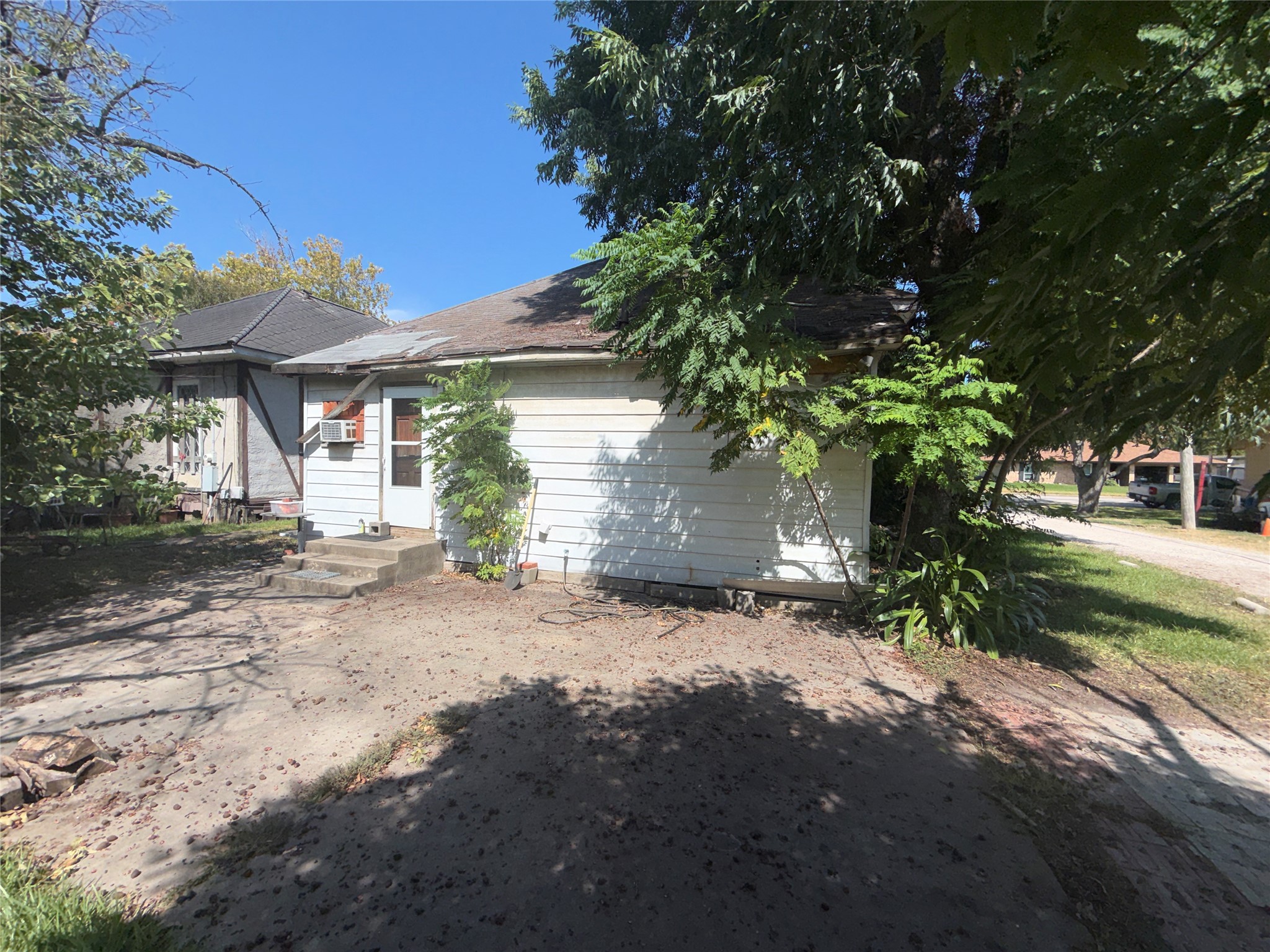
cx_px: 635
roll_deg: -0.4
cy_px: 476
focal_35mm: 14
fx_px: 514
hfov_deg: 102.1
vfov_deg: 85.7
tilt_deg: -1.8
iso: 16
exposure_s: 1/1167
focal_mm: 2.22
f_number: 2.2
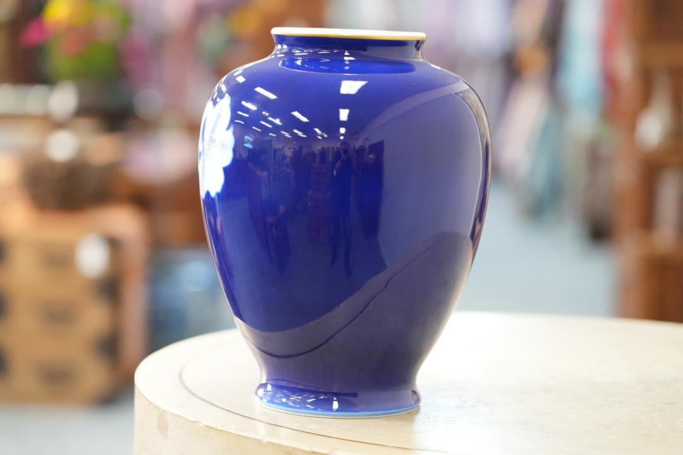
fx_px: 1992
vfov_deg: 13.0
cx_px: 342
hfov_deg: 19.5
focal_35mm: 105
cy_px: 228
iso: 5000
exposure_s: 1/125
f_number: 4
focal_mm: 105
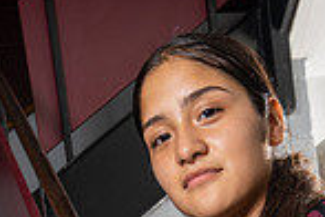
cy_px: 469
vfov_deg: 12.8
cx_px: 135
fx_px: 803
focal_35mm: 89
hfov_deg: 22.8
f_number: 7.1
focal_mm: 29
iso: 400
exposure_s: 1/250
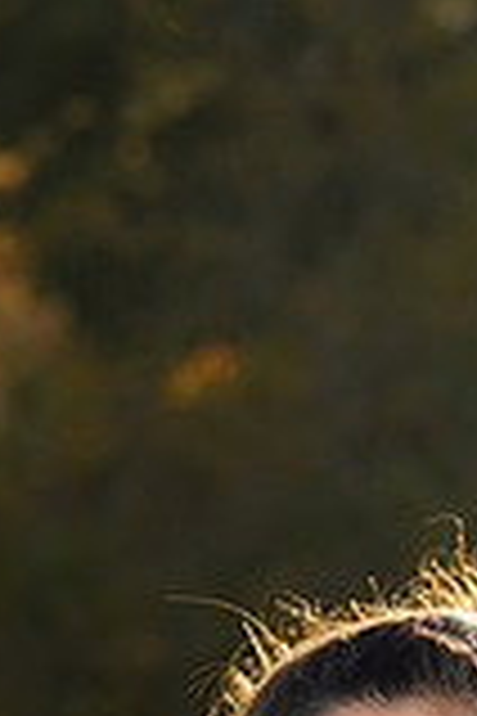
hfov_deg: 2.3
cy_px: 1261
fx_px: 11924
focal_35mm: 600
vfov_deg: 3.4
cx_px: 223
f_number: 10
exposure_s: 1/250
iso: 200
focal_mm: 164
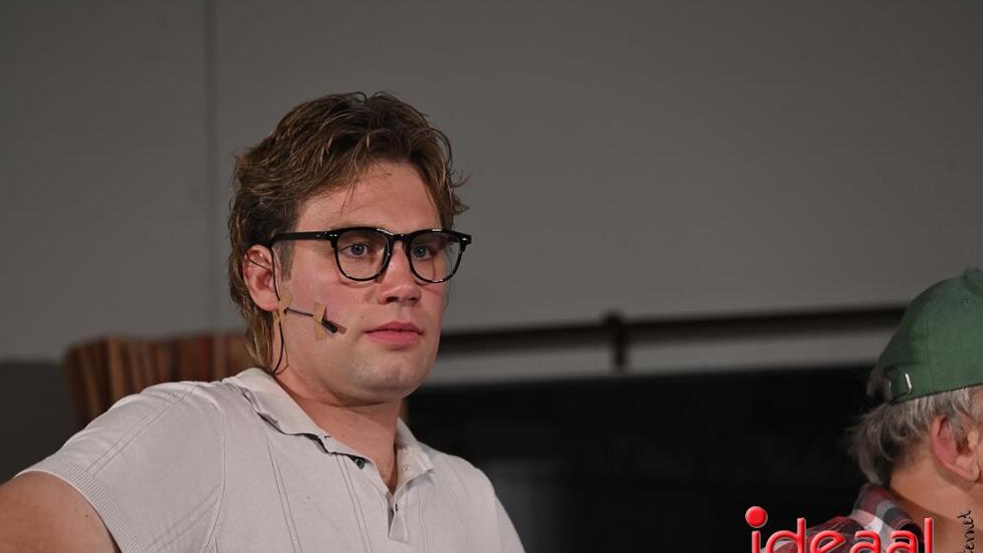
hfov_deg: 7.6
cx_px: 490
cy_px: 289
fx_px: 7402
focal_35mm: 284
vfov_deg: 4.3
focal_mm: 270
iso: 1600
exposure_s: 1/125
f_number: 5.3
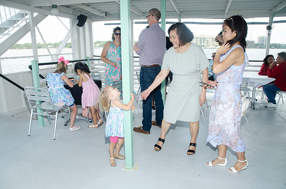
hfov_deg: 67.5
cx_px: 143
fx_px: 214
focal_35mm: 27
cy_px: 94
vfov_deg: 47.7
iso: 200
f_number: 6.3
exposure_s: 1/250
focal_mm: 18
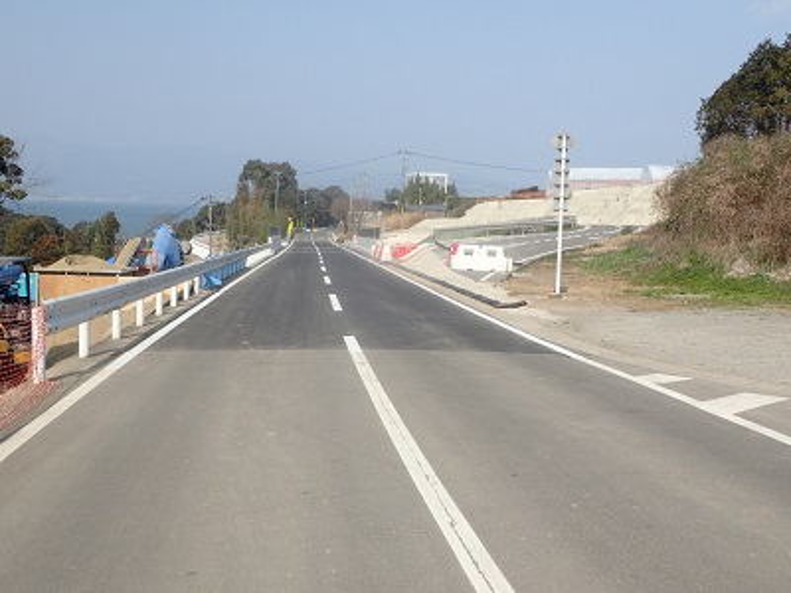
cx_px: 396
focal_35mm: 43
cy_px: 296
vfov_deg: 33.6
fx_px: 983
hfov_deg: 43.9
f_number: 4
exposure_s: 1/800
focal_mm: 7.86
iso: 100
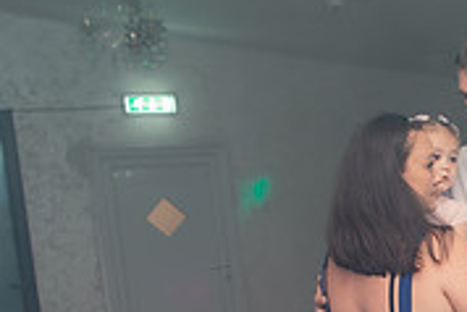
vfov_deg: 17.1
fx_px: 1013
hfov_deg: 24.1
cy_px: 322
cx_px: 530
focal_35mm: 78
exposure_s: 1/250
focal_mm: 24
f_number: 3.5
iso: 2000
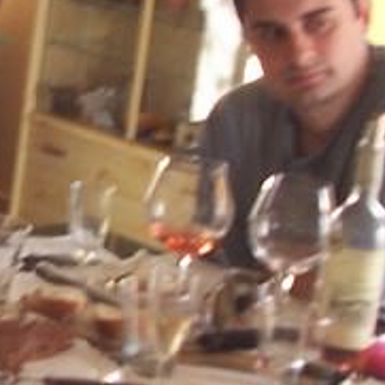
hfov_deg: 12.3
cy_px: 172
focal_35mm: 137
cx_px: -151
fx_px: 1724
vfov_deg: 12.7
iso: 140
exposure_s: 1/15
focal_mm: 6
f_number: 2.8
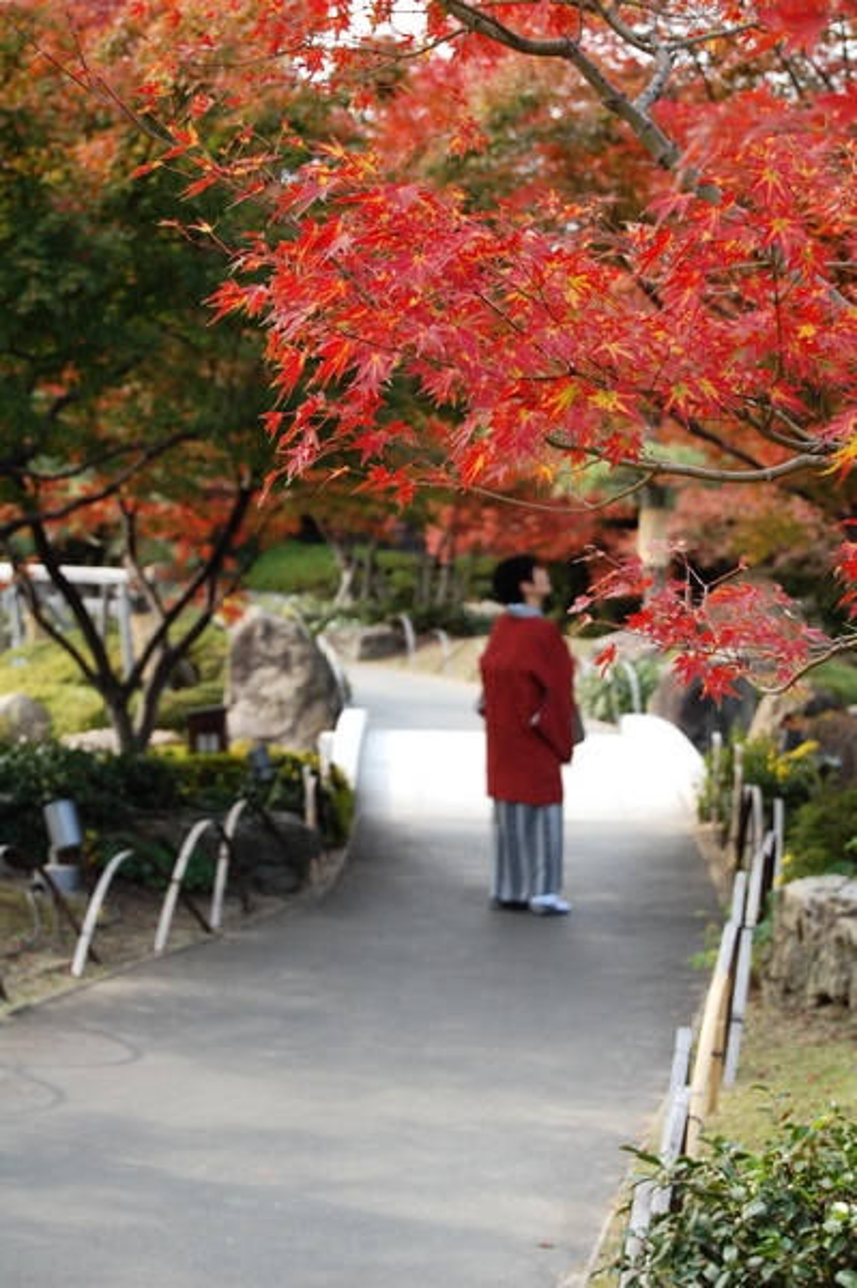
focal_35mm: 82
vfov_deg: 24.6
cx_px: 428
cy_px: 644
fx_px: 2951
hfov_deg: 16.5
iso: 200
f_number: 5.6
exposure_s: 1/125
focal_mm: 55
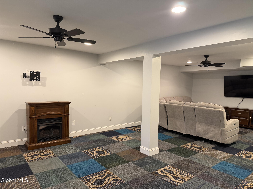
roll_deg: -1.4
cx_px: 126
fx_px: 175
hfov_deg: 71.6
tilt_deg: -2.0
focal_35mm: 24
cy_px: 94
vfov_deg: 56.8
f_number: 1.78
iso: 320
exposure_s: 1/60
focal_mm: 6.76
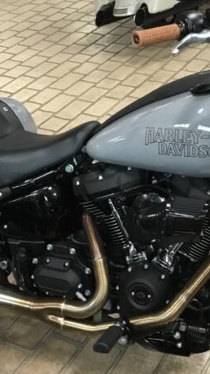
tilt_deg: -31.0
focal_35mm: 59
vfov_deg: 35.4
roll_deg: +3.0
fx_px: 583
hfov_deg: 20.4
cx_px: 126
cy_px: 168
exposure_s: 1/30
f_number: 2.4
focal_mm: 3.3
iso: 250
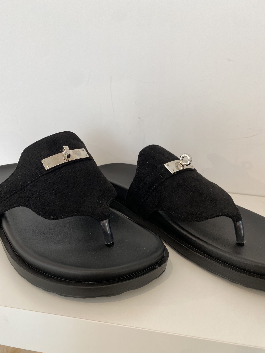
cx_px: 132
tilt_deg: -19.7
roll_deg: -3.2
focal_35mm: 26
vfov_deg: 67.3
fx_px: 265
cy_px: 176
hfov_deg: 53.1
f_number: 1.8
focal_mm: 4.25
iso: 80
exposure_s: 1/100
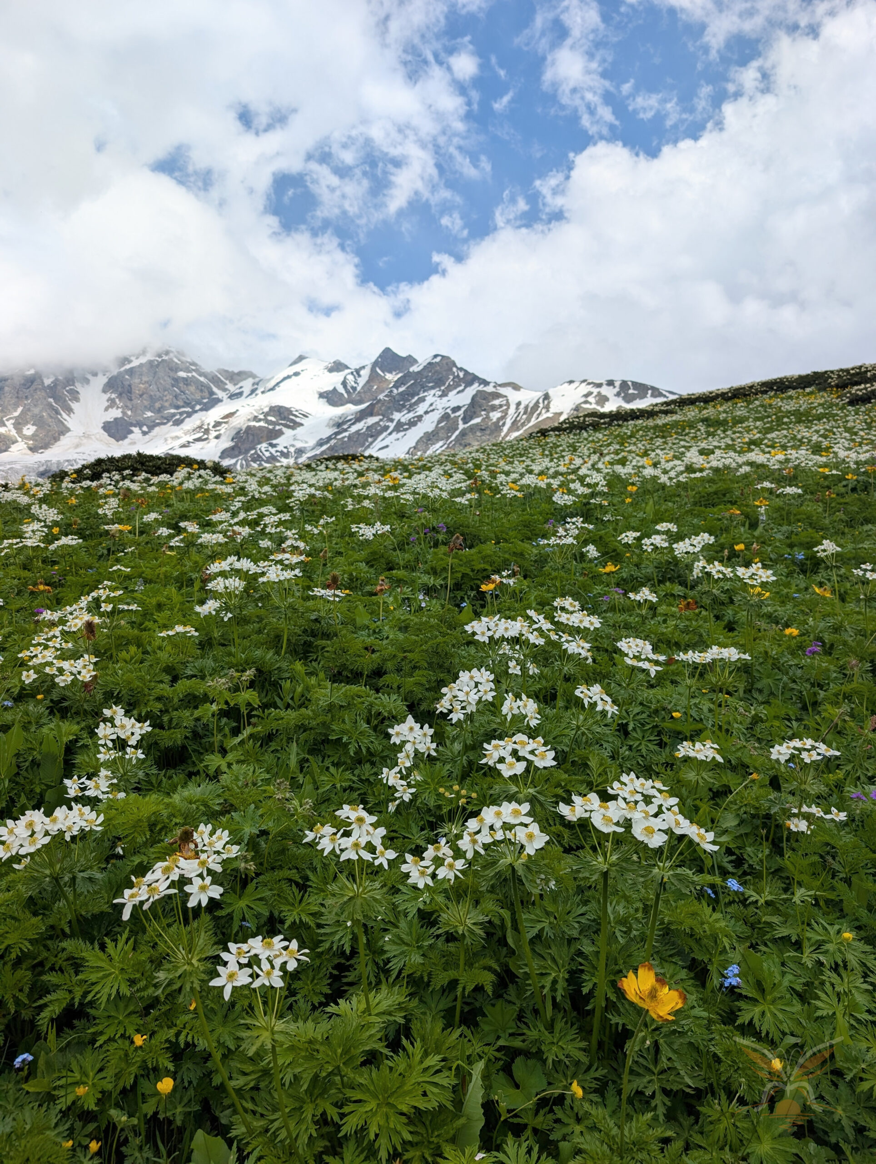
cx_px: 438
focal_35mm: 24
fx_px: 808
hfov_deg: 56.9
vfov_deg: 71.5
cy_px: 582
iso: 21
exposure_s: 1/2037
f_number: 1.68
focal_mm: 6.9
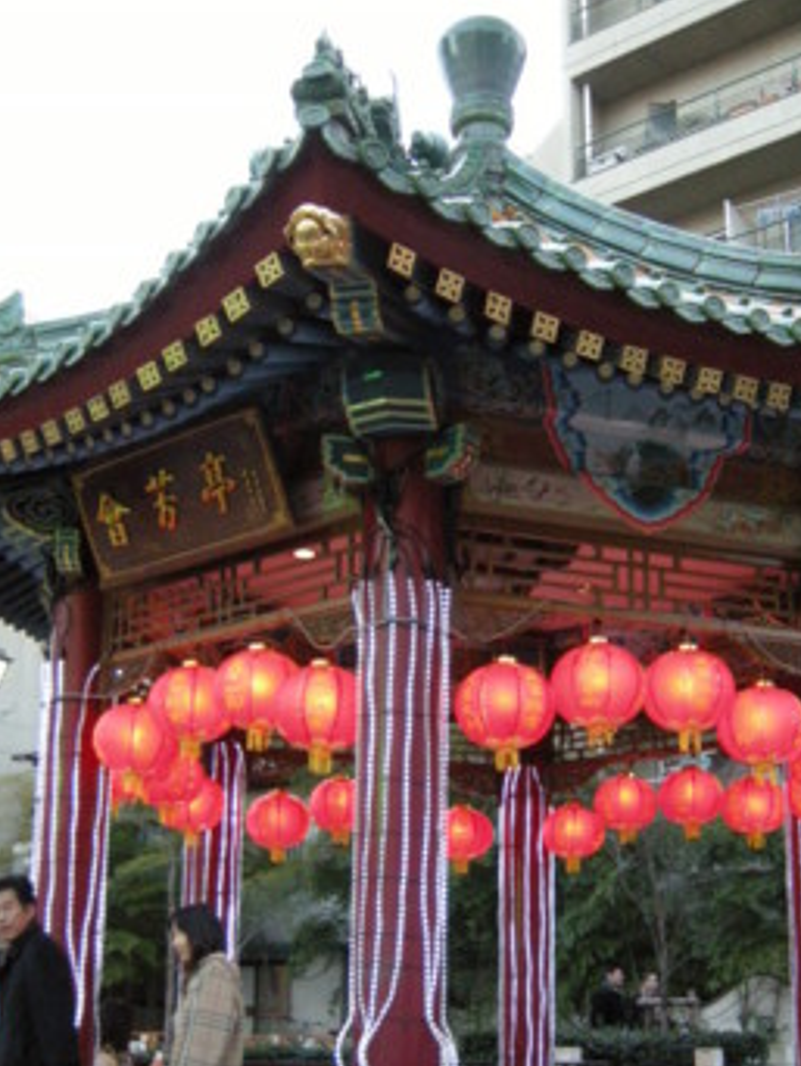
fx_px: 1417
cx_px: 446
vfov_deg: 40.8
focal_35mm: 46
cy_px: 695
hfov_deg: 31.5
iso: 400
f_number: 2.7
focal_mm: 7.5
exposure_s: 1/68.2
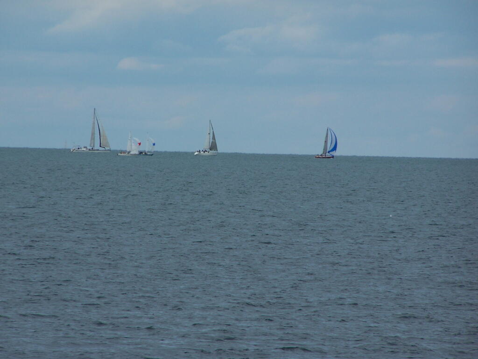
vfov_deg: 3.9
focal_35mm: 380
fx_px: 5247
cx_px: 239
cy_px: 180
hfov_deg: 5.2
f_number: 5
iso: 100
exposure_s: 1/1000
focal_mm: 63
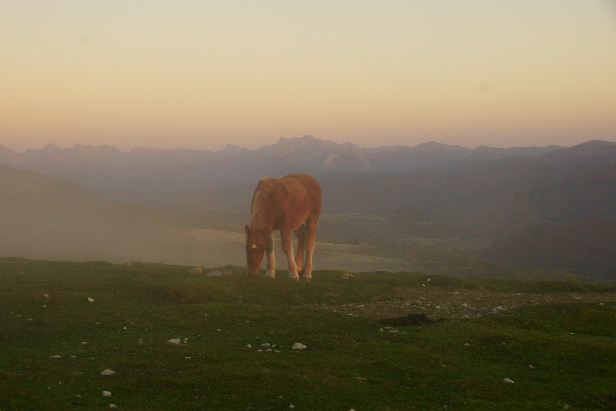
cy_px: 206
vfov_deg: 22.6
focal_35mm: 60
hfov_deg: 33.4
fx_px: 1027
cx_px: 308
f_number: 8
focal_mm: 40
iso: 640
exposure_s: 1/80
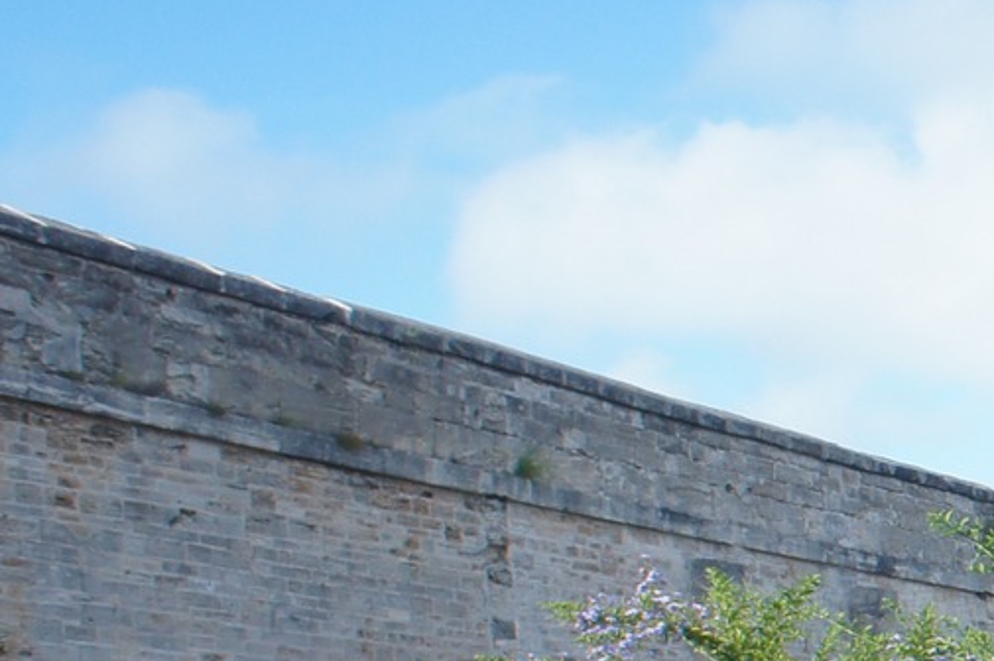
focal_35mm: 105
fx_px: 2897
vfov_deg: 12.7
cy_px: 808
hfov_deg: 16.4
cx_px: 1766
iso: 200
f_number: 6.3
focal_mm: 16
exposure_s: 1/400
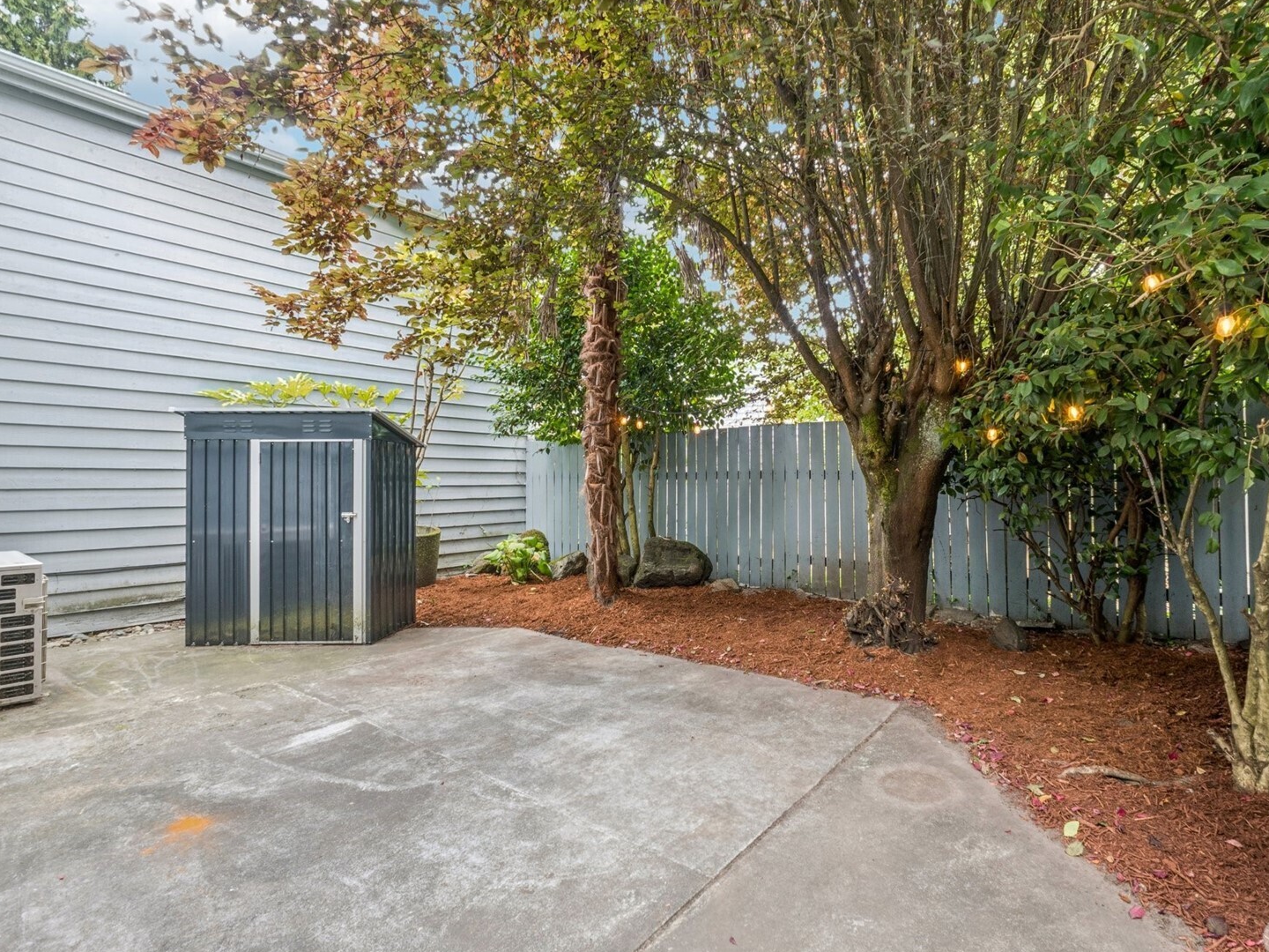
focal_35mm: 17
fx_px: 623
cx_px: 730
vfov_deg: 74.7
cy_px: 473
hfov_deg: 90.4
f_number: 10
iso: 250
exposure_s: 1/2.5
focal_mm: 10
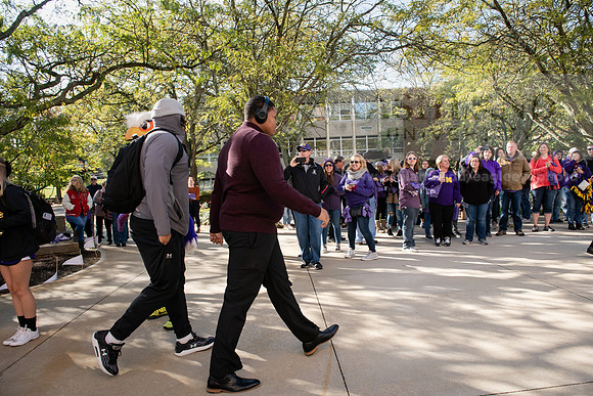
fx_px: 395
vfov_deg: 53.2
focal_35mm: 24
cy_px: 198
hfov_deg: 73.7
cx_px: 296
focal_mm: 24
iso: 400
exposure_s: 1/500
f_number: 5.6
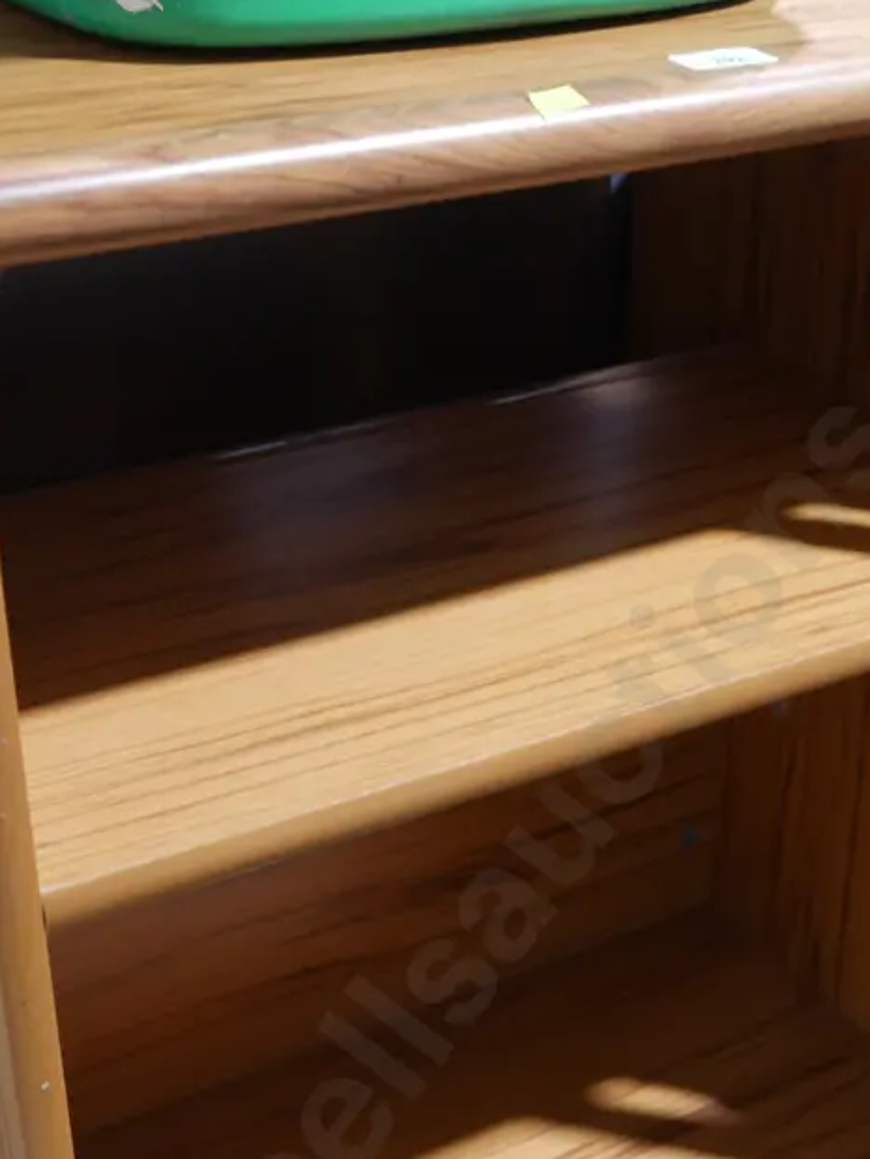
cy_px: 821
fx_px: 2110
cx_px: 569
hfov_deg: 23.2
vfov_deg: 30.4
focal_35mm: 63
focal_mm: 19
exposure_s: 1/60
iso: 1250
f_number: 4.1
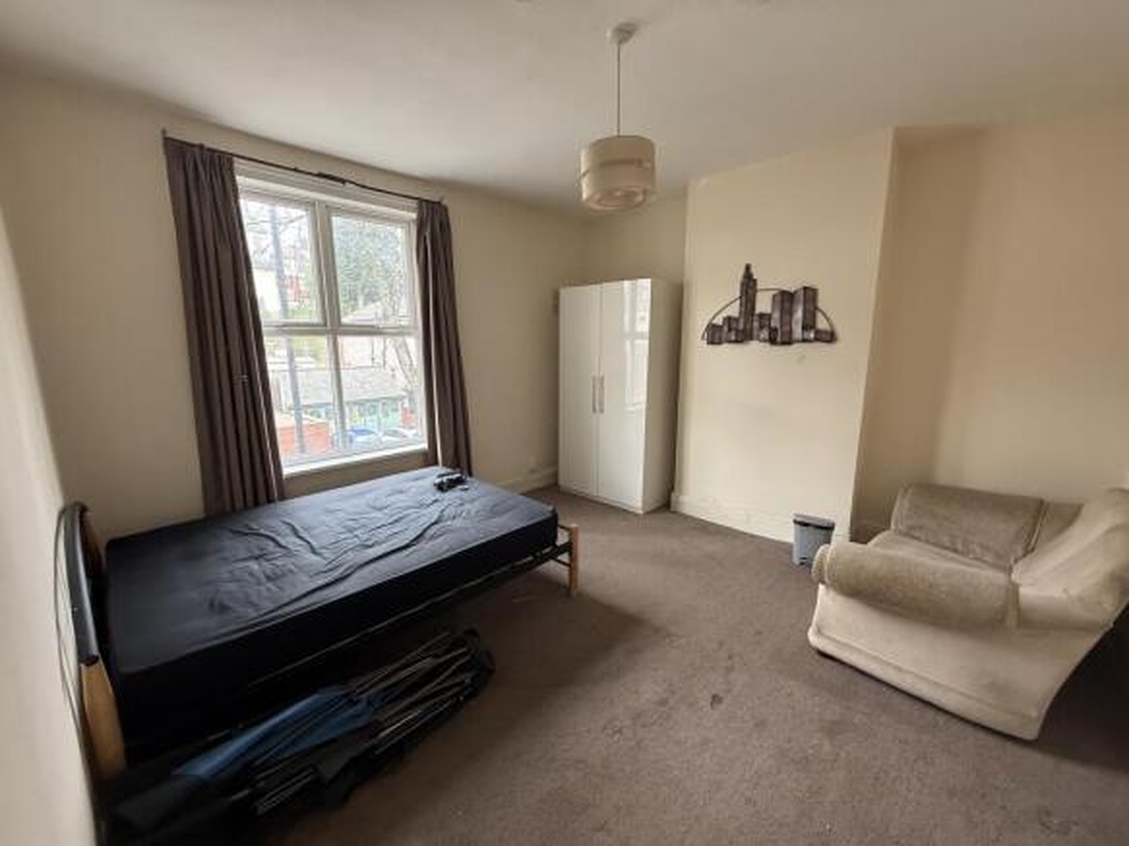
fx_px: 457
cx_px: 564
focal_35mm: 14
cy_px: 423
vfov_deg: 85.7
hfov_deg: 102.1
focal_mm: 2.22
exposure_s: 1/99
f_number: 2.2
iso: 200
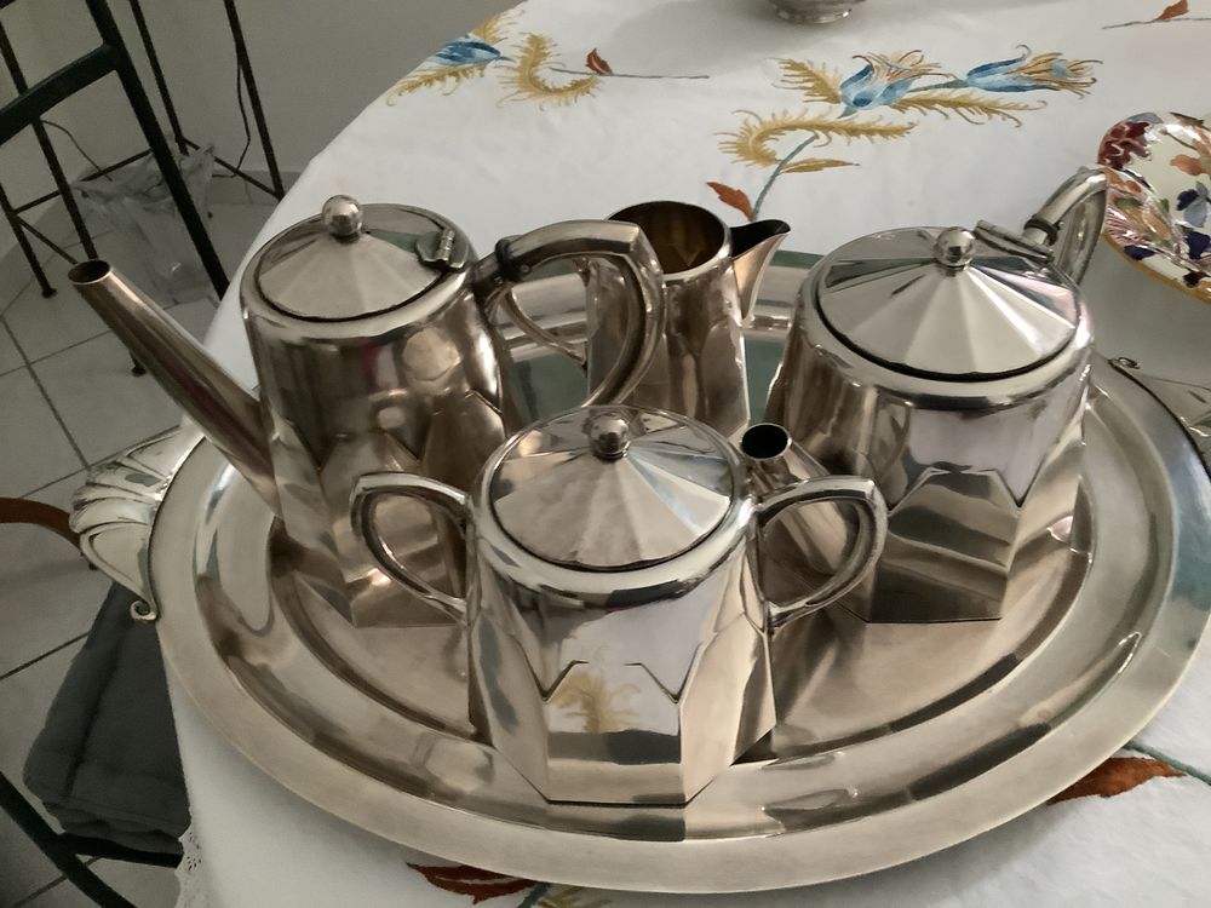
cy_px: 454
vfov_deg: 45.4
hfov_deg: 58.4
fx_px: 1084
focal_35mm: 31
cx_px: 606
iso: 400
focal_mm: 3.3
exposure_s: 1/25
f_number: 2.4
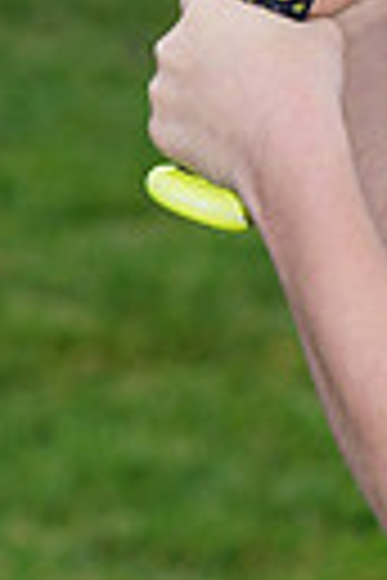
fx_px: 13109
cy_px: -436
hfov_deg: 1.7
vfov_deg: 2.5
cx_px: 790
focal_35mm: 813
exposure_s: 1/200
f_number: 8
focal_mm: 181
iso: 200
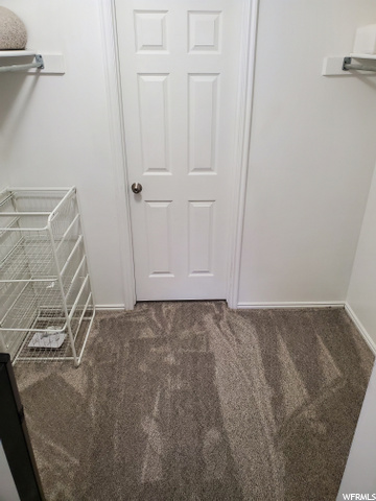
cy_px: 250
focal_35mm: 26
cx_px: 188
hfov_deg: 53.1
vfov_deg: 67.3
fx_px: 377
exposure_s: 1/120
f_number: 2.4
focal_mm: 4.3
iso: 320
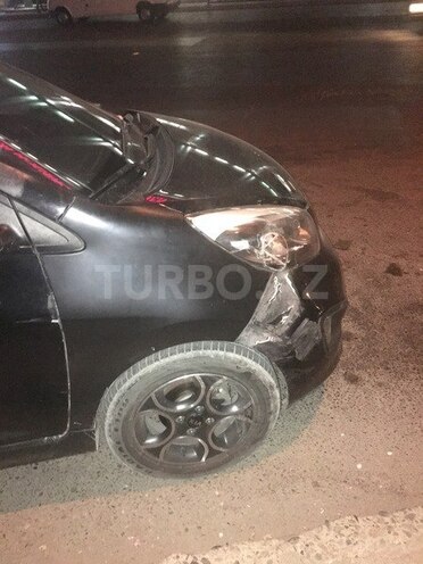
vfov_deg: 61.7
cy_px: 282
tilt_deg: -30.9
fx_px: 472
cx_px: 212
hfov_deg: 48.2
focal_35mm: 29
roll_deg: +2.2
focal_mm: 4.15
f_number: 2.2
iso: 800
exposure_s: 1/17
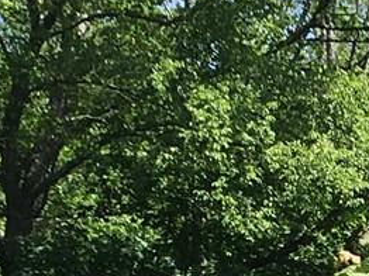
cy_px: 591
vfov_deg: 6.3
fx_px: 2418
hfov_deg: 8.3
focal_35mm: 227
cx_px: 717
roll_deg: +2.3
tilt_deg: +7.4
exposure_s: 1/746
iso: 25
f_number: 2.2
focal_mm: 4.15
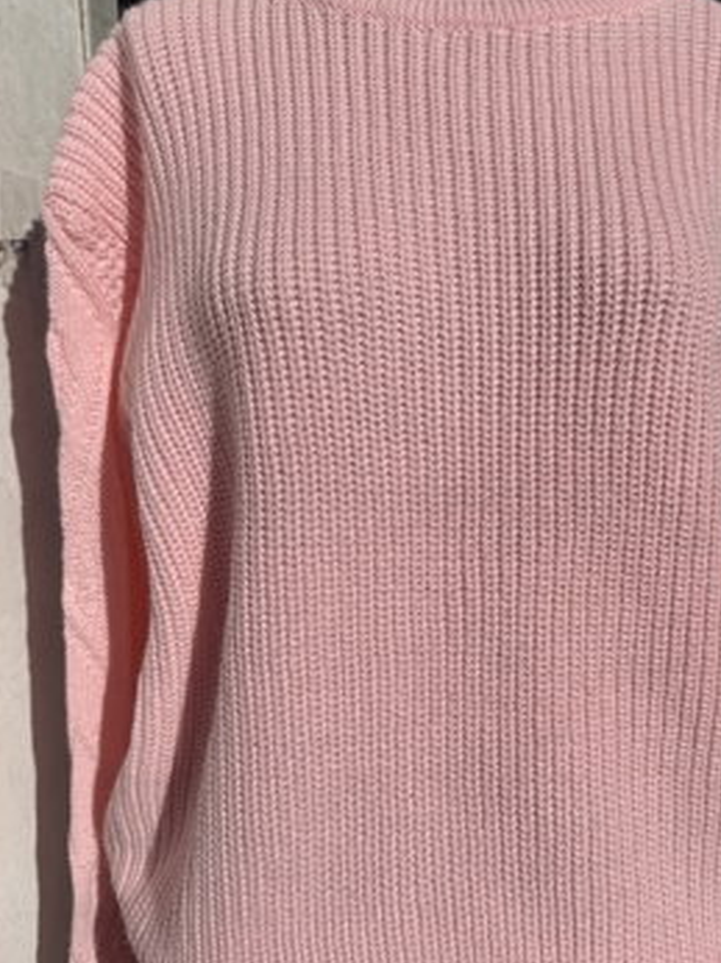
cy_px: 483
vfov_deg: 50.2
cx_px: 465
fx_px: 1029
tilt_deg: -11.0
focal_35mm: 37
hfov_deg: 38.3
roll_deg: +0.1
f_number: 1.78
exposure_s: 1/14286
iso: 64
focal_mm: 6.76
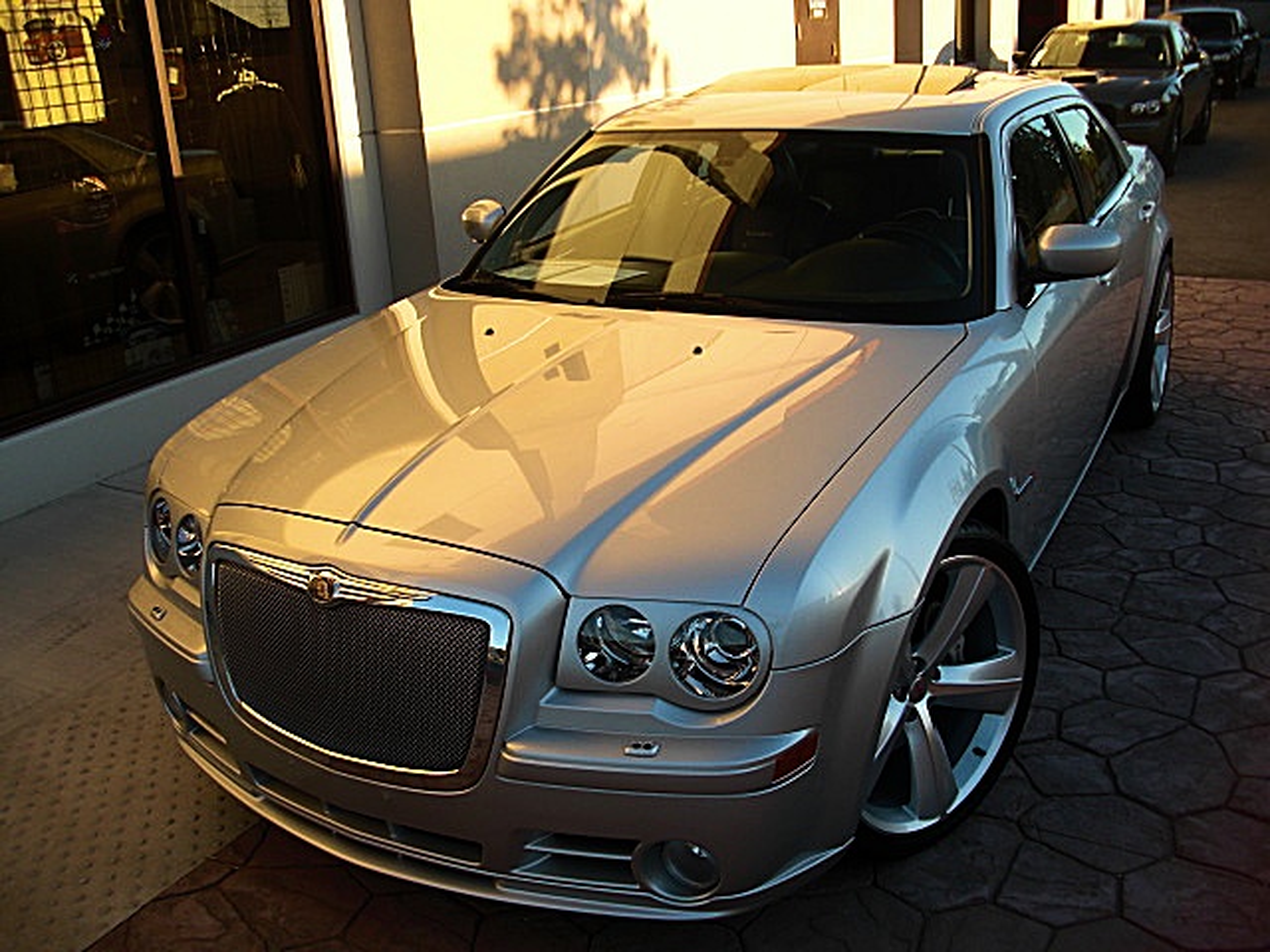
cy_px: 476
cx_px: 635
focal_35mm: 36
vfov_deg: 39.7
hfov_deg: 51.4
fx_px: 1321
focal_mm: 6.3
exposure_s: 1/200
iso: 50
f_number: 2.8
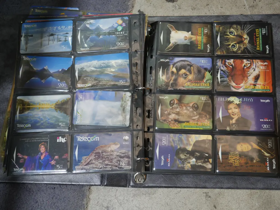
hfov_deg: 41.2
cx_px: 140
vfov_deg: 31.5
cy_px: 105
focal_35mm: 46
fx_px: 372
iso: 400
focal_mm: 23
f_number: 5.1
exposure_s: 1/60
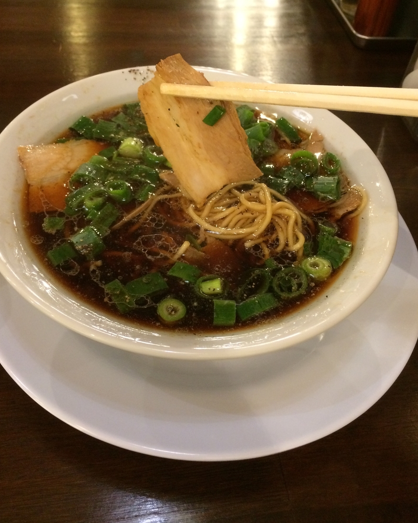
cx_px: 211
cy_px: 239
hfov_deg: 47.1
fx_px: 479
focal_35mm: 31
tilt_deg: -48.9
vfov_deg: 57.1
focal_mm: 4.15
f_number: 2.2
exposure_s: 1/30
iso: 320
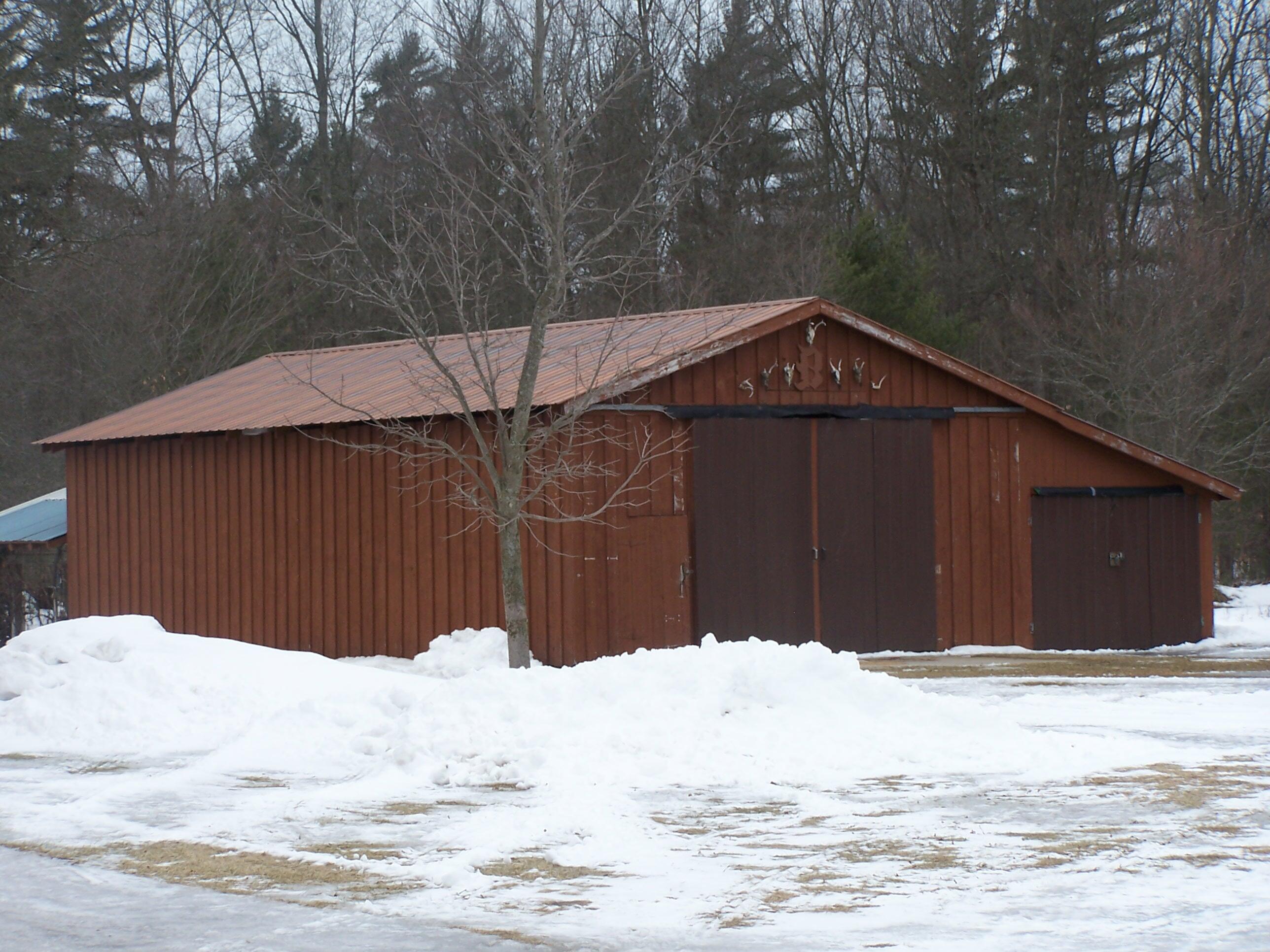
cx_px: 635
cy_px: 476
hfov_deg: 18.7
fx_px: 3852
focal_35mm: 105
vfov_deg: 14.1
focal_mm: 17.5
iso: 80
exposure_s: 1/640
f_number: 3.2
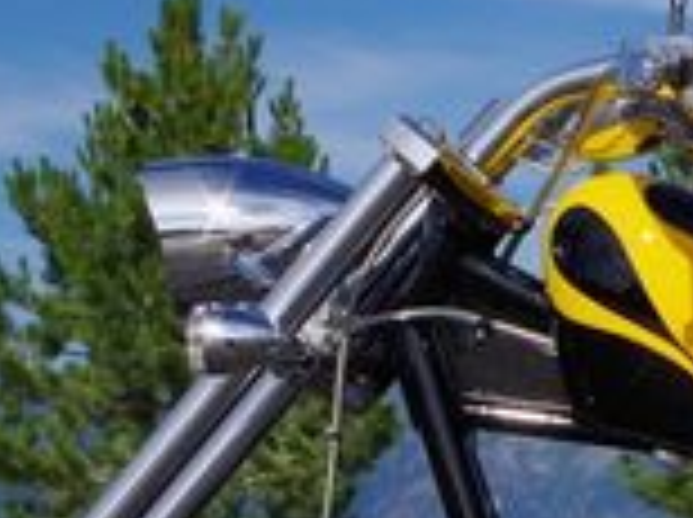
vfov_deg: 10.1
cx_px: 810
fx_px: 2878
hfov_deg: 13.4
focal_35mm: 144
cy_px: 628
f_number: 14
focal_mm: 24.38
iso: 200
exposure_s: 1/250
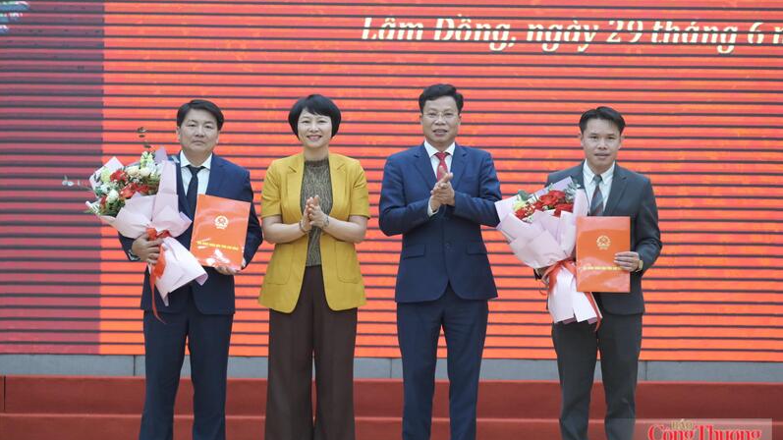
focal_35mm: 183
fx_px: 3799
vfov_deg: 6.6
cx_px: 392
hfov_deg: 11.8
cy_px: 208
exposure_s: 1/340
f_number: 4.2
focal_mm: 115.9
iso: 5000
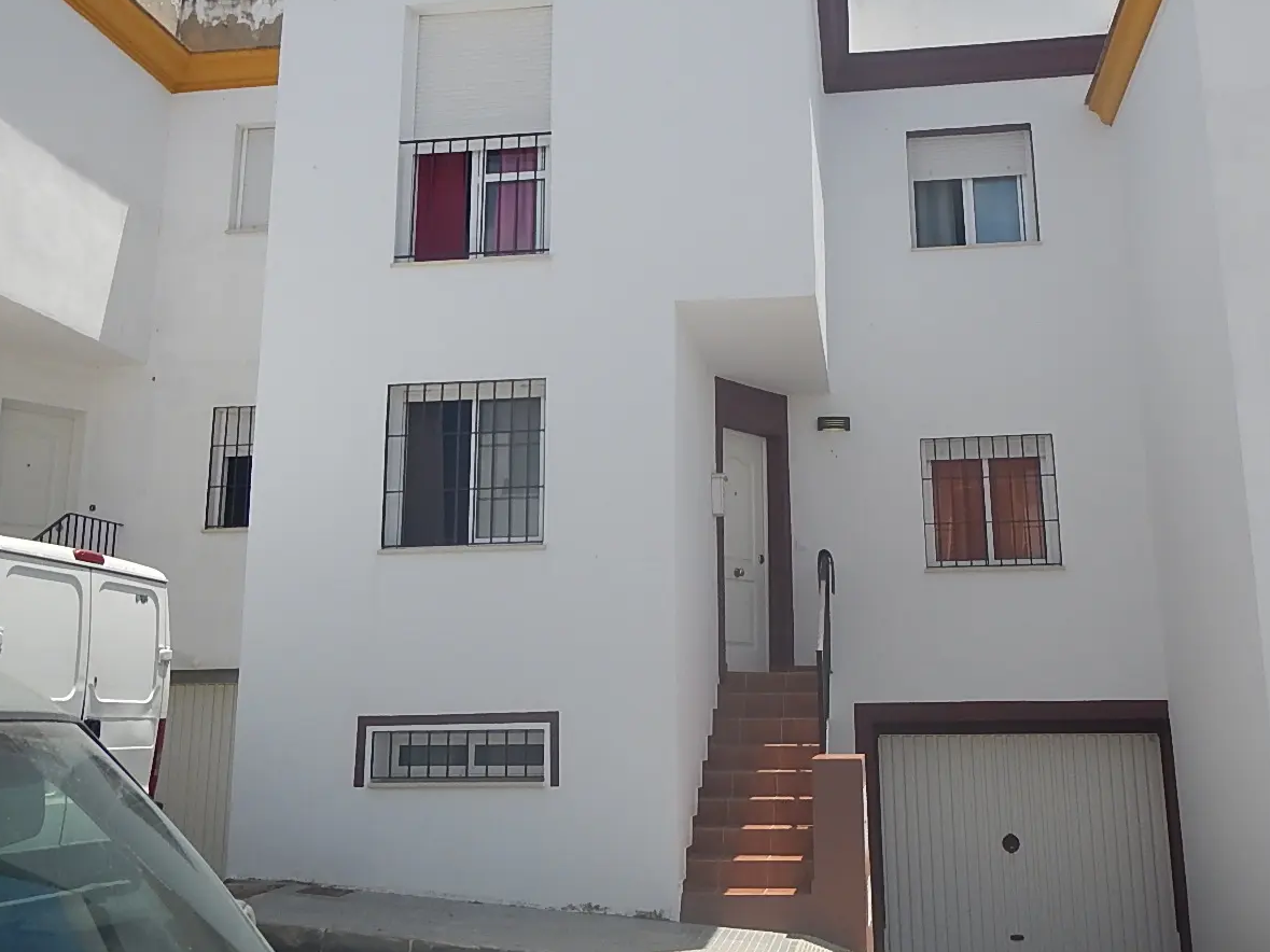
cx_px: 696
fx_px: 1394
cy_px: 342
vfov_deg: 37.4
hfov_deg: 48.9
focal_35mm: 38
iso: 125
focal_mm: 5
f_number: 3.9
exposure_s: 1/1000
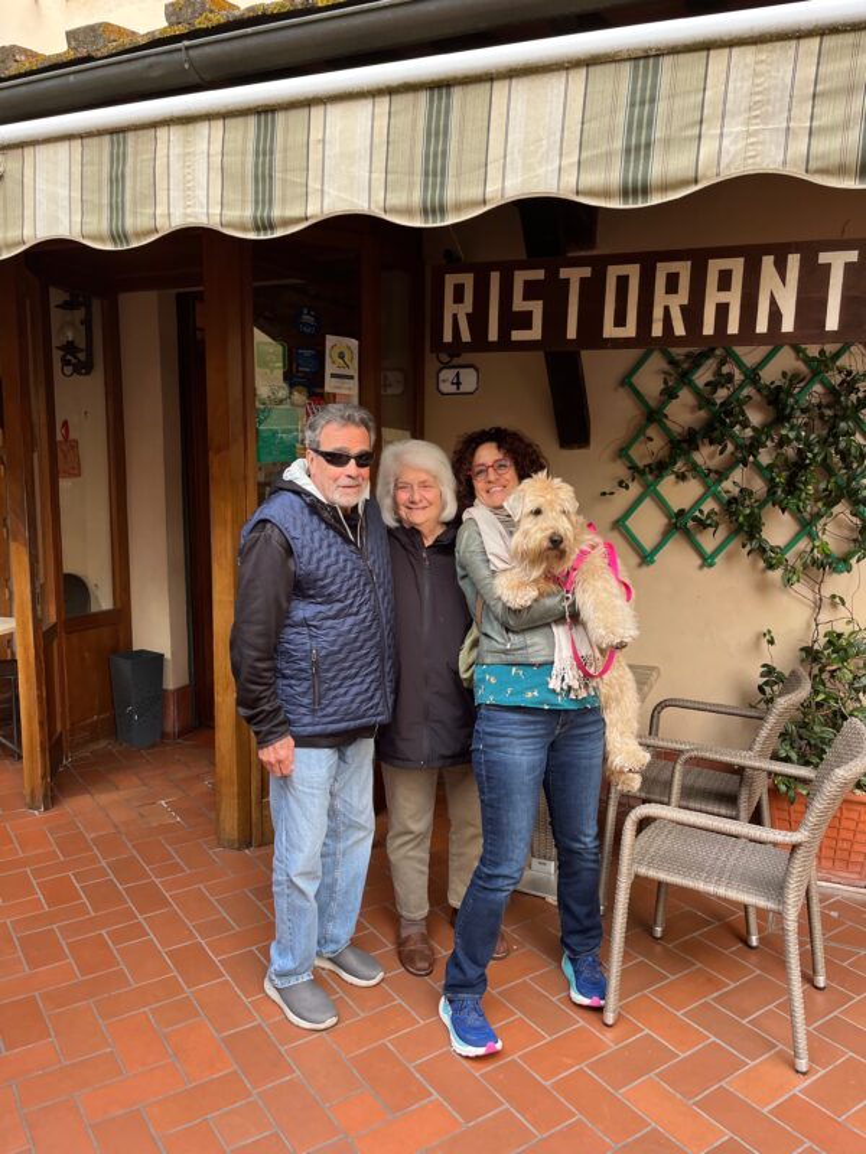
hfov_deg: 53.1
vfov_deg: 67.3
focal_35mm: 26
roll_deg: +0.7
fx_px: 867
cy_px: 577
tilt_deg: -7.7
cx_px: 433
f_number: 1.6
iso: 125
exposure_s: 1/121
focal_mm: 5.1
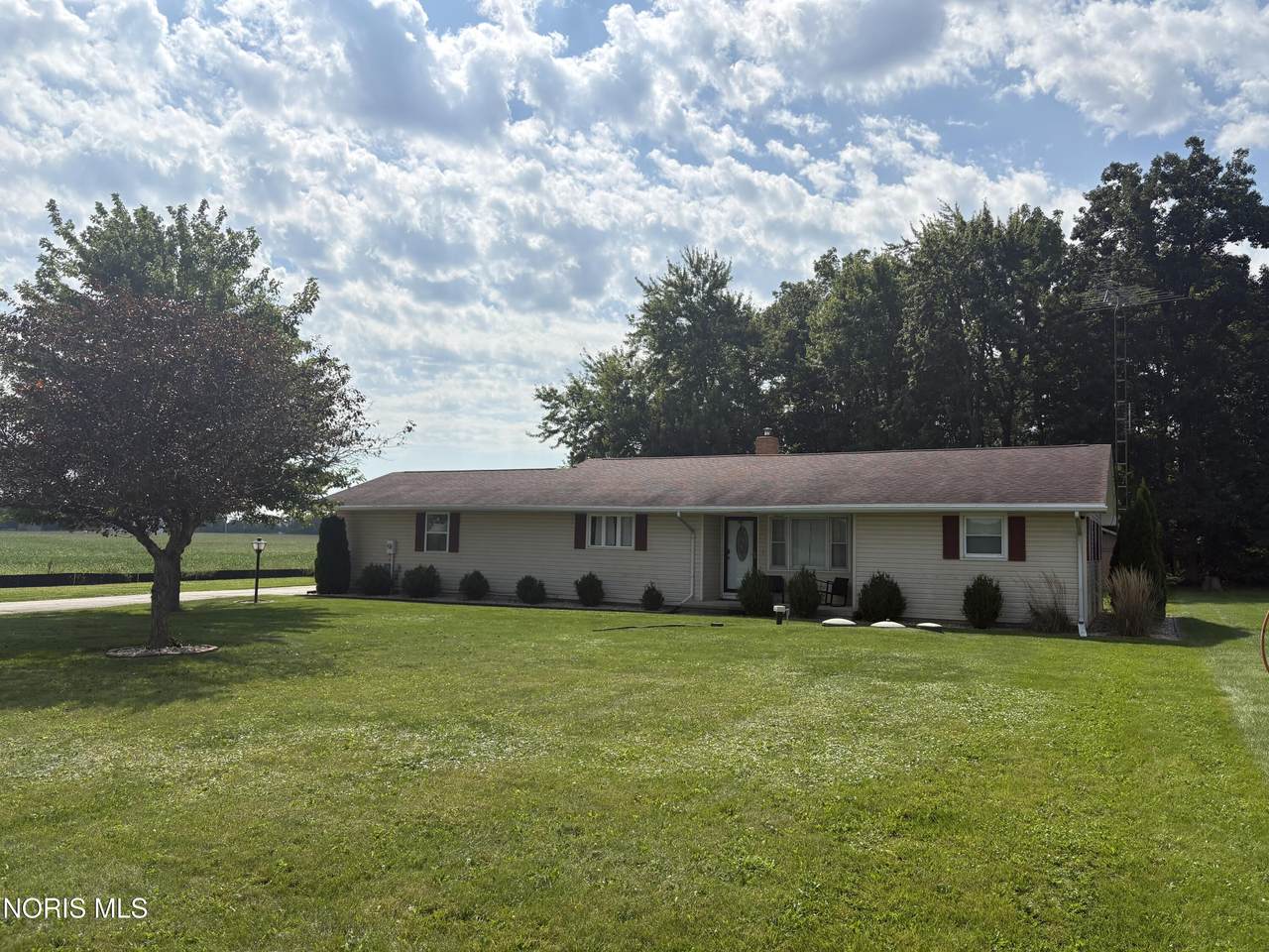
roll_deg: -0.7
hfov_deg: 67.3
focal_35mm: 26
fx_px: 953
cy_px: 476
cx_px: 634
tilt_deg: +5.4
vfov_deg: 53.1
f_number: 1.6
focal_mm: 5.96
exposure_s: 1/7813
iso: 50
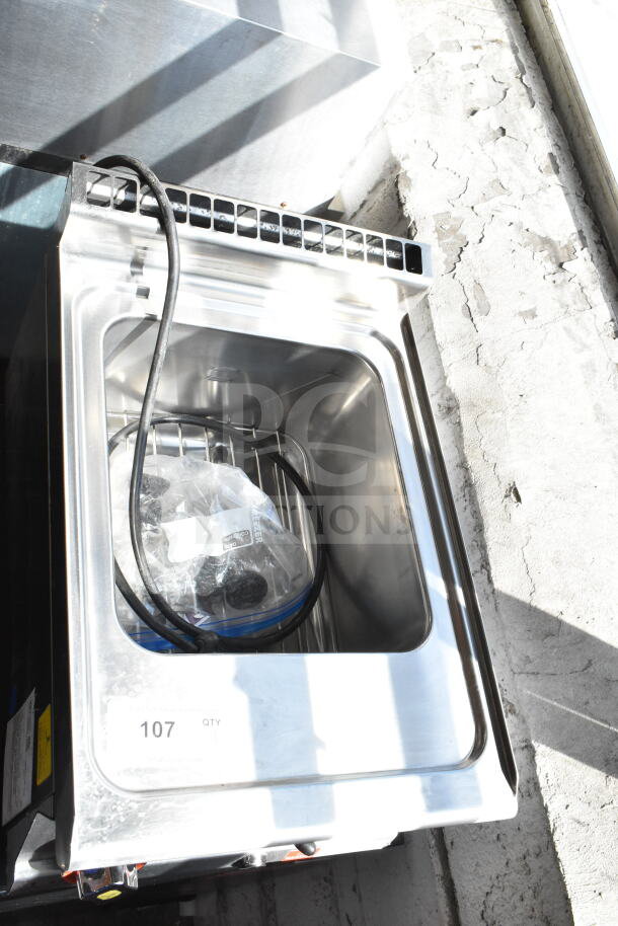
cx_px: 309
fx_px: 926
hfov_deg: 36.9
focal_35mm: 36
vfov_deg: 53.1
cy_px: 463
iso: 1600
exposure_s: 1/400
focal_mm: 24
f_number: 10
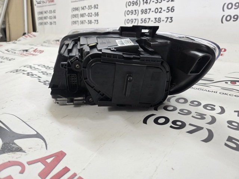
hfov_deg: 73.9
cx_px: 120
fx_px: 159
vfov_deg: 58.9
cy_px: 90
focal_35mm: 23
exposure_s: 1/100
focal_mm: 6.3
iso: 320
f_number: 1.7
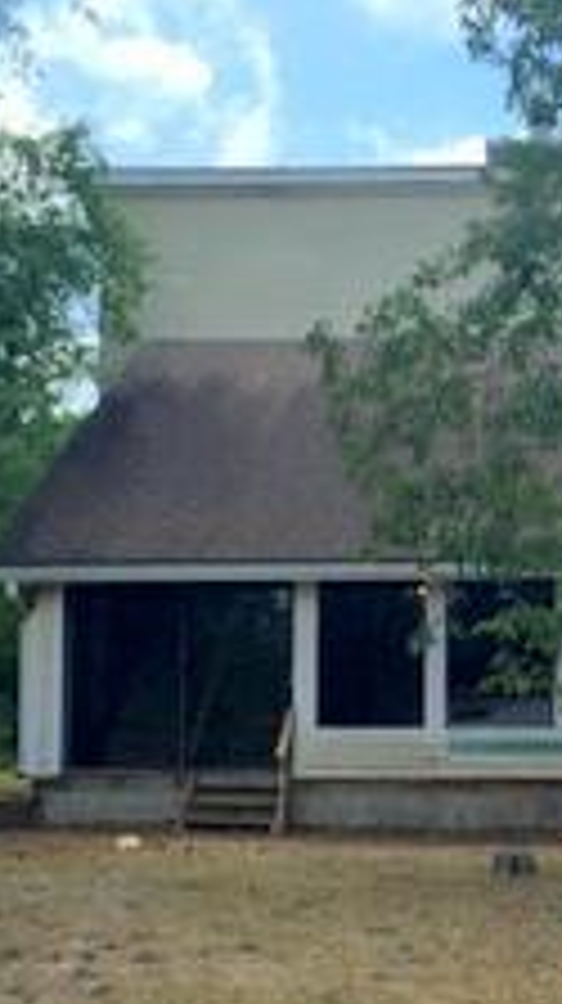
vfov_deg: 30.8
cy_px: 657
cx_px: 558
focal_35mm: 68
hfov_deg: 17.3
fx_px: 1806
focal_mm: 4.15
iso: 32
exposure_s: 1/1364
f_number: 2.2
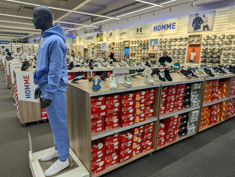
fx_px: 163
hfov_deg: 71.5
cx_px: 118
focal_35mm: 24
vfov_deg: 56.9
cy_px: 88
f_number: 1.85
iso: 30
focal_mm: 6.81
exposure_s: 1/160
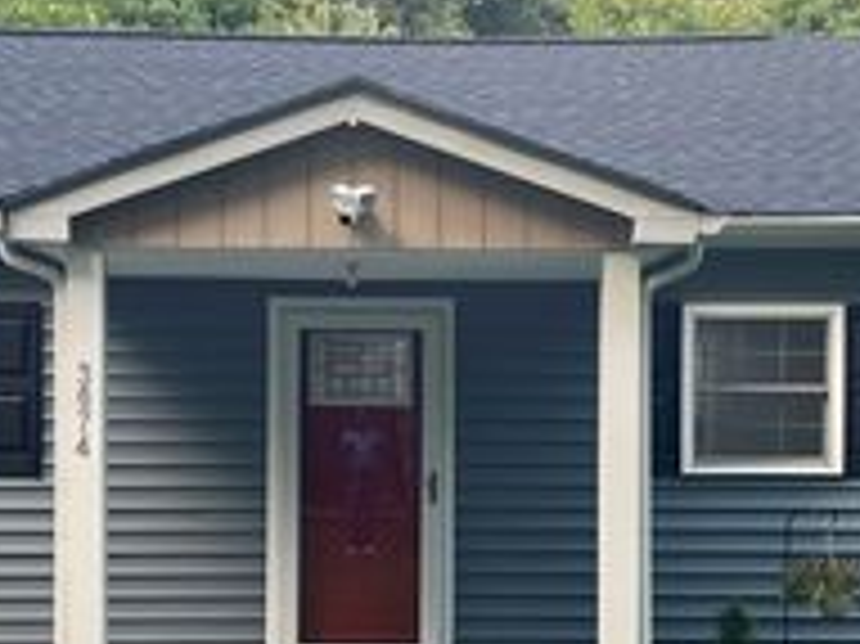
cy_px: 466
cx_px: 369
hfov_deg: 28.5
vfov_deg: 21.4
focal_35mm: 68
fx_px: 1688
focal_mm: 5.1
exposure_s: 1/122
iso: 50
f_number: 1.6
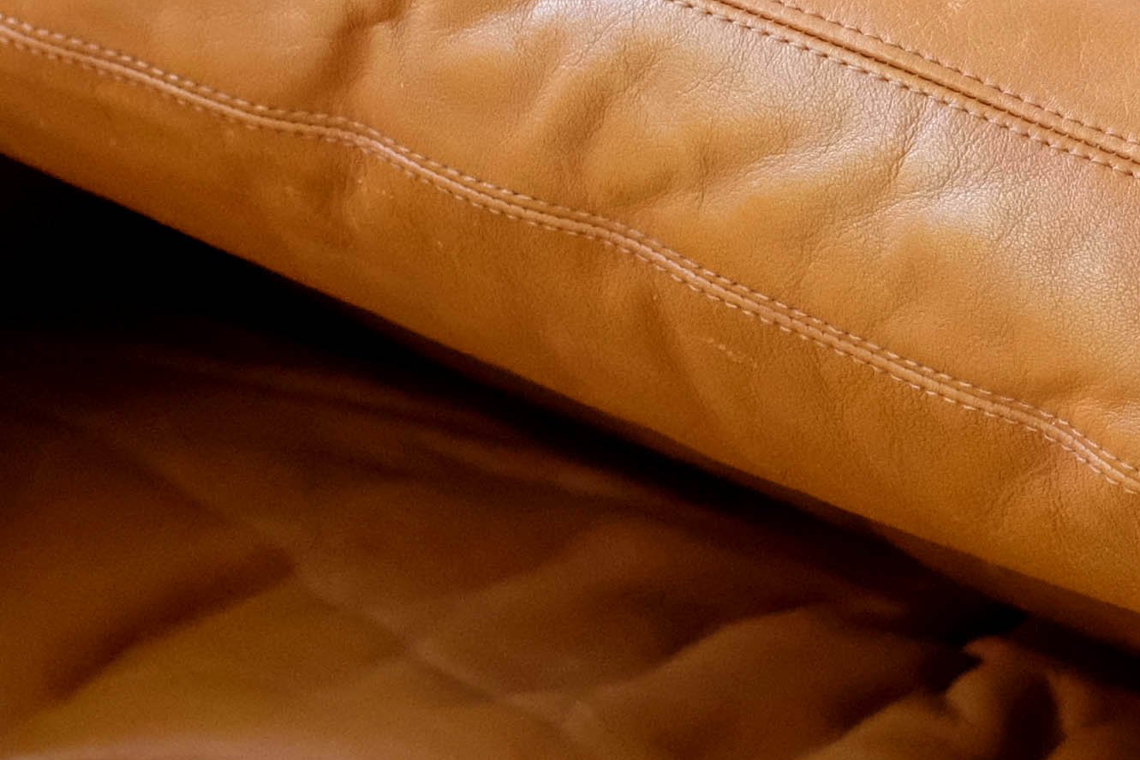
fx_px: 7567
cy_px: -95
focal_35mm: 239
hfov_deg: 8.6
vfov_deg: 5.7
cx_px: 1007
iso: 4000
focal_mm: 35
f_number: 4
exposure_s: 1/125
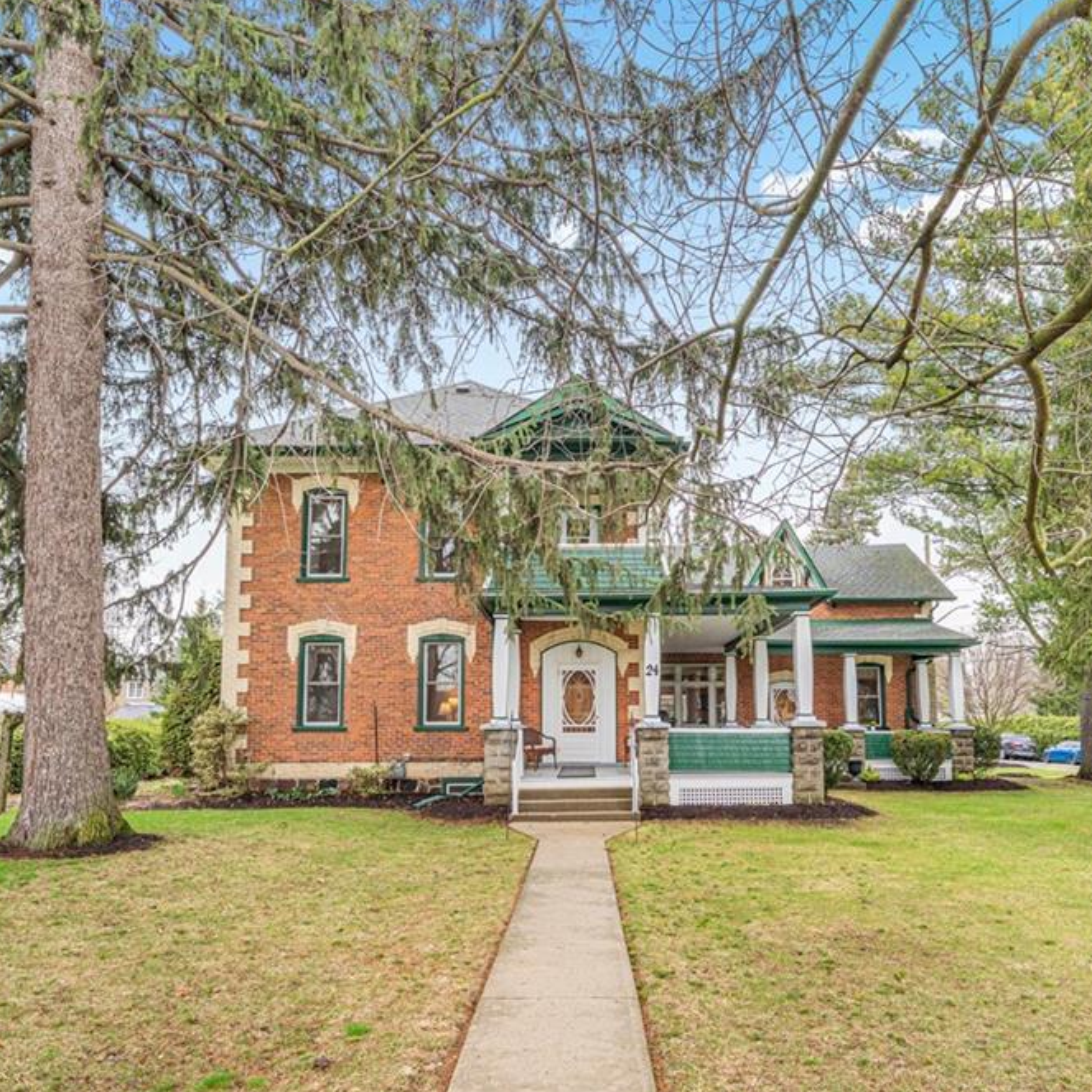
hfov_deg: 72.0
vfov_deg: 72.1
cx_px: 590
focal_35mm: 21
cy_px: 539
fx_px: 749
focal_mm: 16
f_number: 9
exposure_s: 1/50
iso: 250
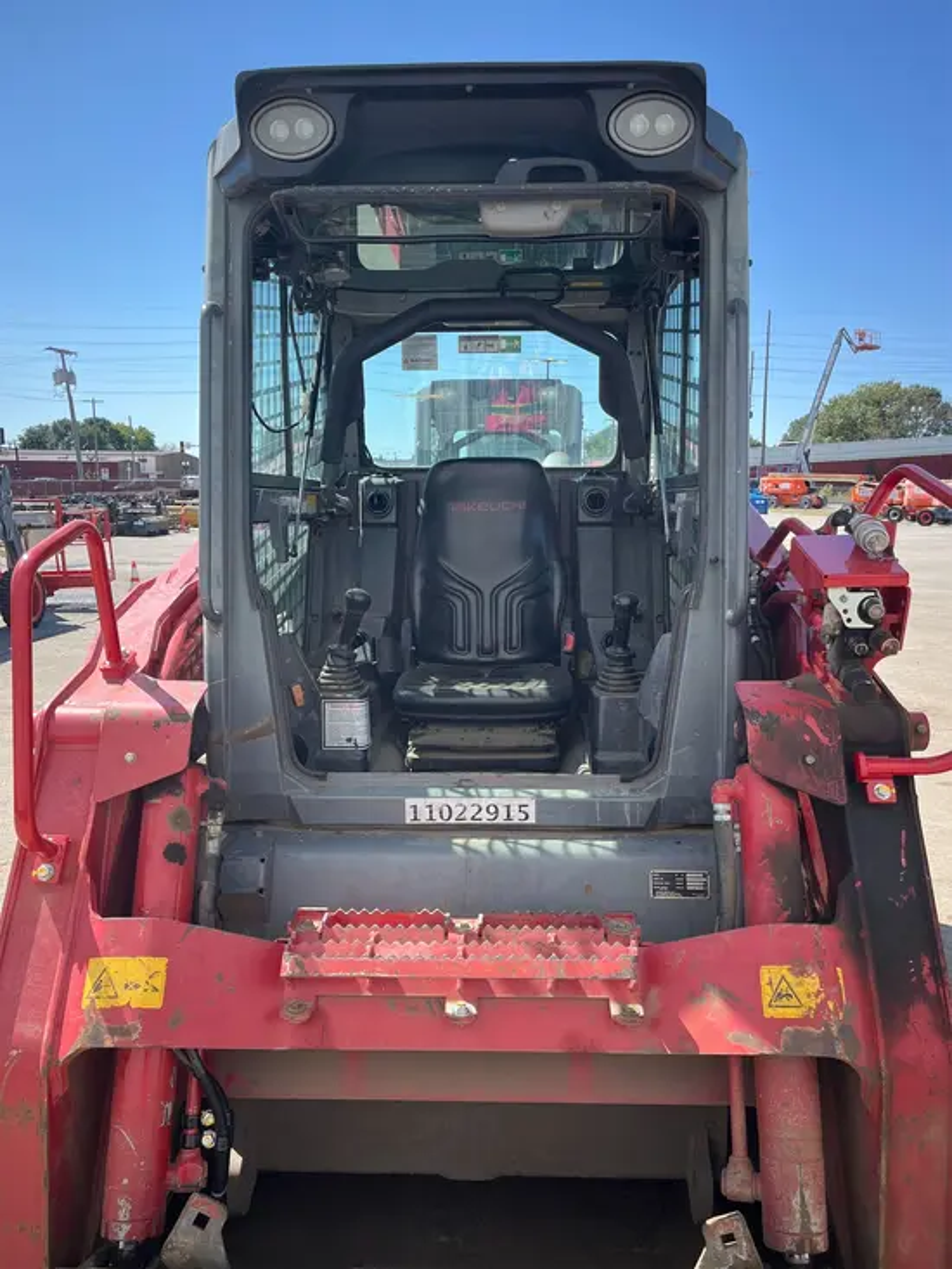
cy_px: 634
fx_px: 953
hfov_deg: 53.1
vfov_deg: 67.3
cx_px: 476
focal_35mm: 26
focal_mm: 5.1
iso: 50
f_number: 1.6
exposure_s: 1/1046
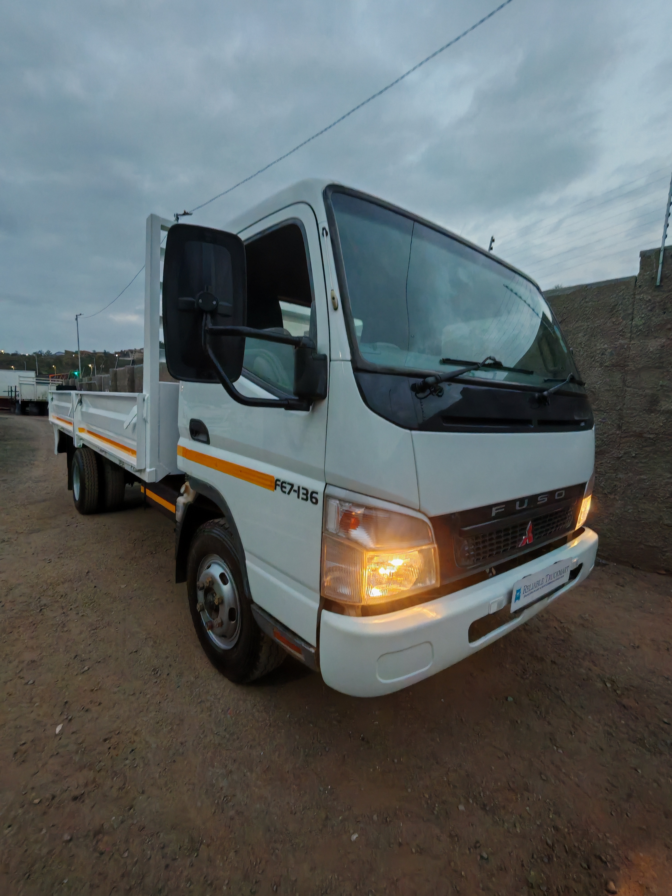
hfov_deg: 78.1
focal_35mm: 16
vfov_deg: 94.5
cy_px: 448
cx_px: 336
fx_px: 414
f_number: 2.2
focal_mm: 1.96
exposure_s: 1/33
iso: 500
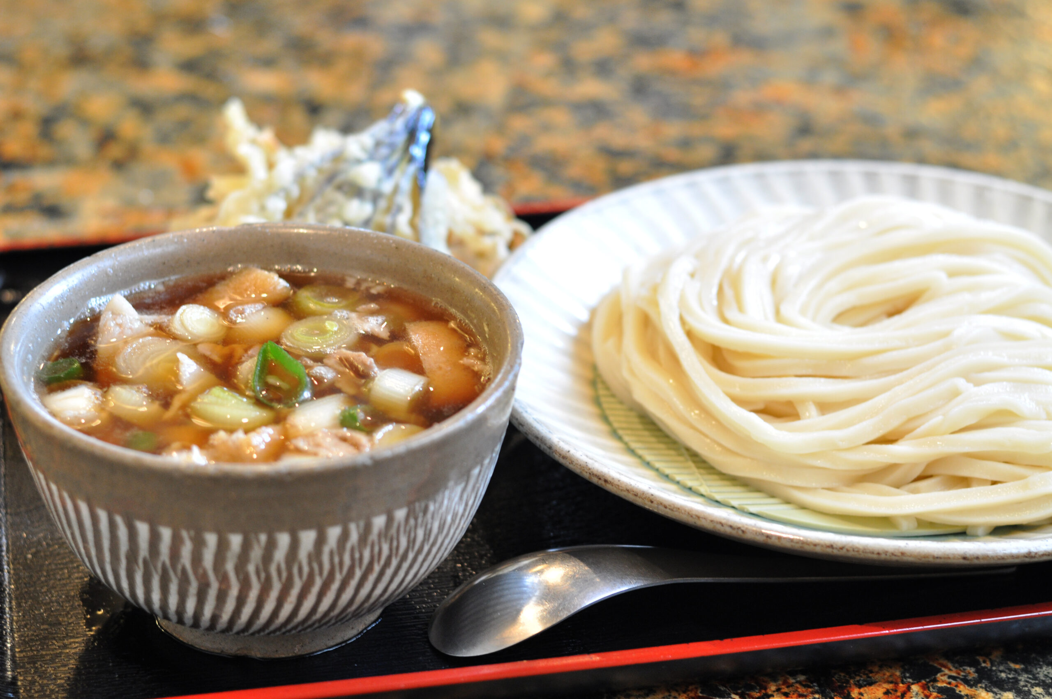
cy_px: 350
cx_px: 526
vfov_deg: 18.1
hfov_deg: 27.0
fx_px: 2189
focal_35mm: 75
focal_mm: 50
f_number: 3.5
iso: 640
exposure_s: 1/20
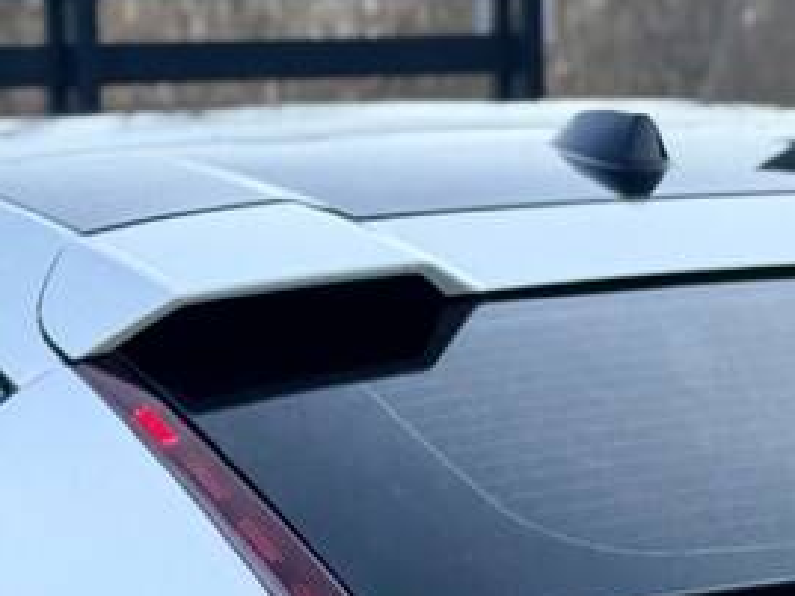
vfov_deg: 6.8
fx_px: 4938
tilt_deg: -10.9
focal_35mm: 215
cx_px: 495
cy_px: 970
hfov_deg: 9.2
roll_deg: +1.8
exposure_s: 1/1681
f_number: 1.78
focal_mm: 6.76
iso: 64
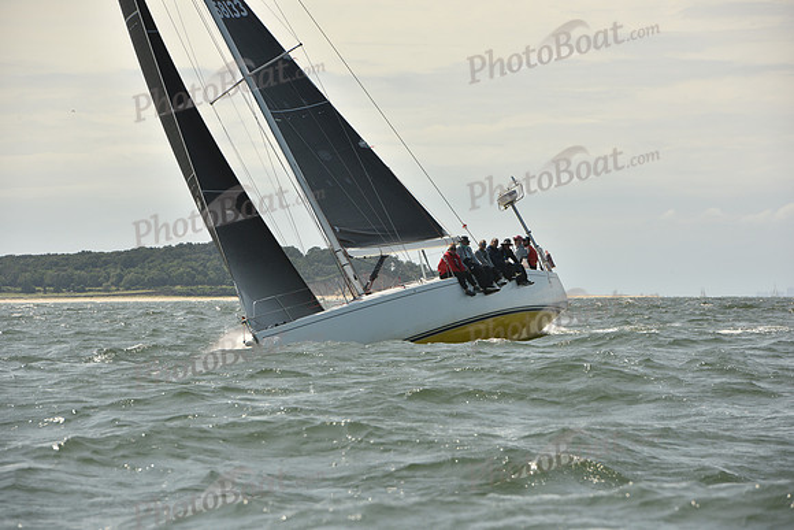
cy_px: 265
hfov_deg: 10.3
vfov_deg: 6.9
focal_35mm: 200
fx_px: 4412
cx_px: 397
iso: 250
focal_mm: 200
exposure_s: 1/800
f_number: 10
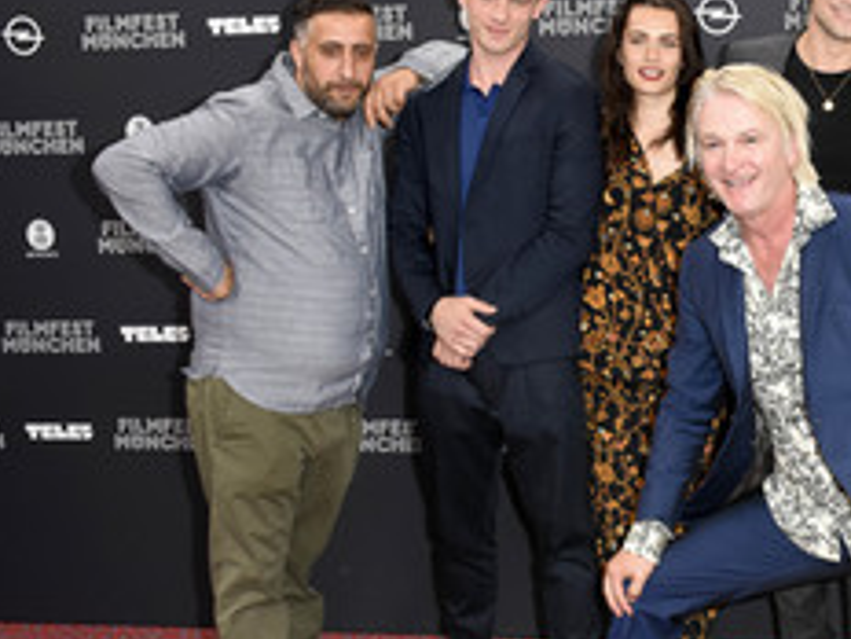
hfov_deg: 32.6
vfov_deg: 26.1
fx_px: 1377
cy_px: 378
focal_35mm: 56
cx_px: 768
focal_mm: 20
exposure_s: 1/160
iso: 800
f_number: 6.3
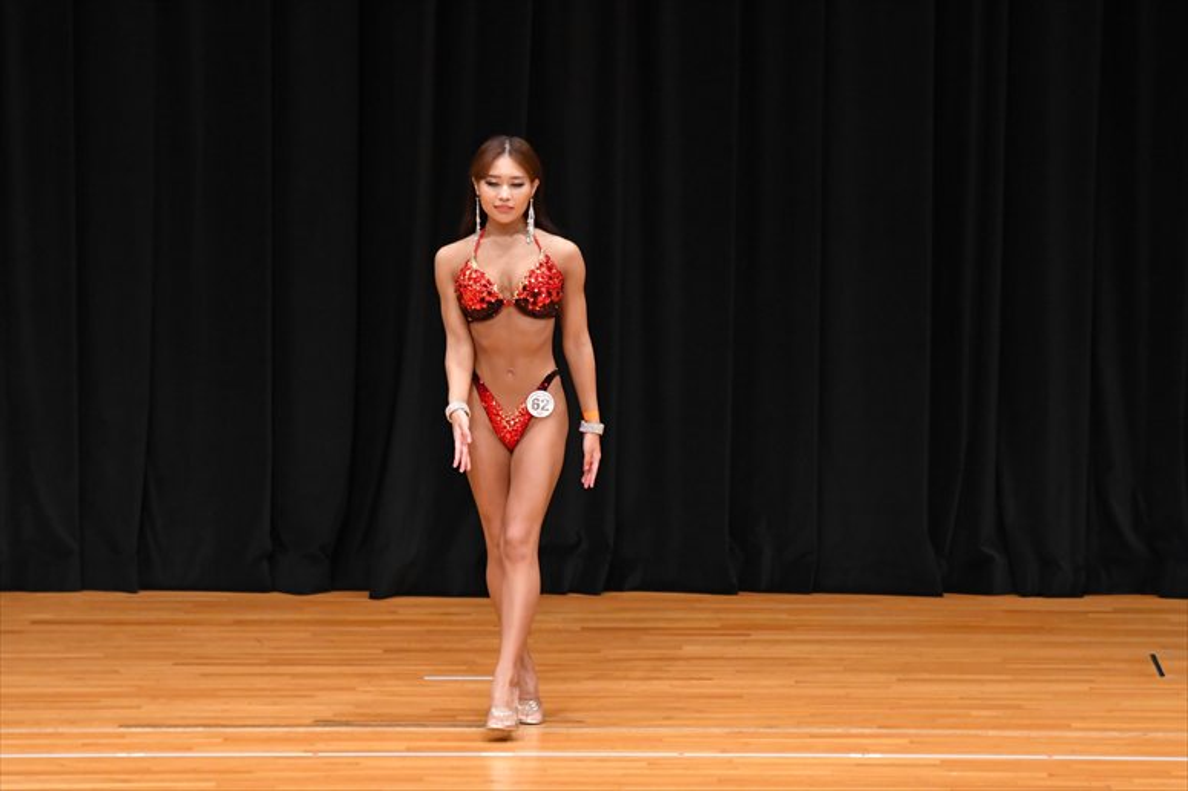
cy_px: 396
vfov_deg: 5.4
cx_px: 594
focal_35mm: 255
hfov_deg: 8.1
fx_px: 8411
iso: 4000
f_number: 5.6
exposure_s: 1/400
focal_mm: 170
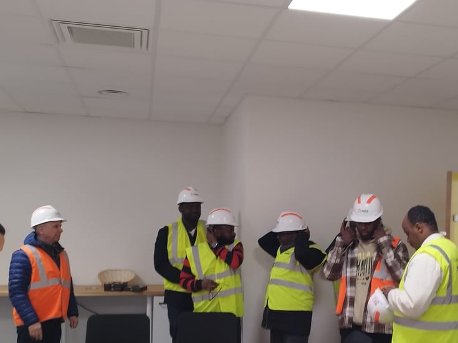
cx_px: 328
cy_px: 246
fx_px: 648
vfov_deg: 29.3
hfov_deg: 38.2
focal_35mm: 49
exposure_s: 1/50
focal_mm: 5.89
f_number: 1.89
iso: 180
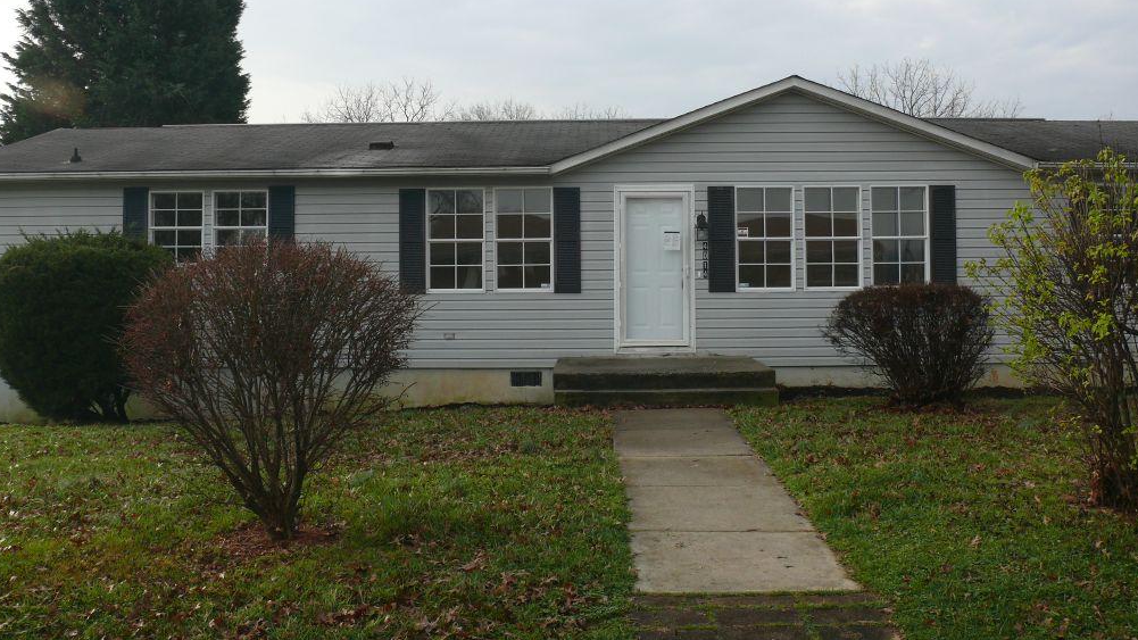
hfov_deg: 51.6
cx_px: 572
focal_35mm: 39
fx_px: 1177
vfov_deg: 30.3
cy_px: 241
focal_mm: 7.4
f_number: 4
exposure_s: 1/200
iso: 100
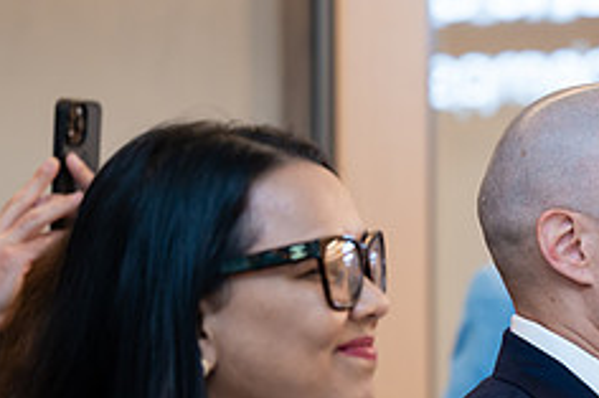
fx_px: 3575
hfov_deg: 9.5
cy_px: 342
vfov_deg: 6.4
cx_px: 688
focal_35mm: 215
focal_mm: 87
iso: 400
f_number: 3.2
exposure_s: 1/200
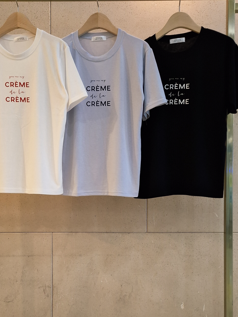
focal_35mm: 39
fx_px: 358
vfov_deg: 47.4
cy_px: 201
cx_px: 101
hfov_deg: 36.7
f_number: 1.8
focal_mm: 5.23
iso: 200
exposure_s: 1/120
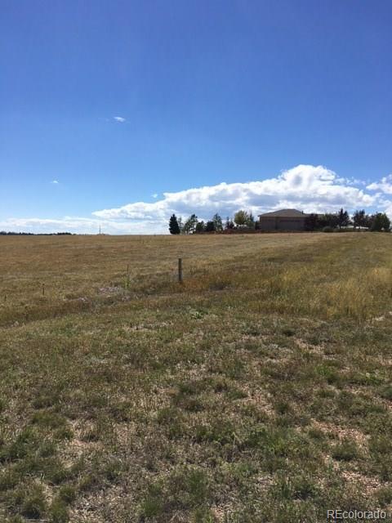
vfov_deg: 61.7
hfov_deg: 48.2
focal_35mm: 29
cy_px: 262
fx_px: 438
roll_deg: -3.1
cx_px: 196
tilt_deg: -2.5
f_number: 2.2
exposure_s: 1/2481
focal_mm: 4.15
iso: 25
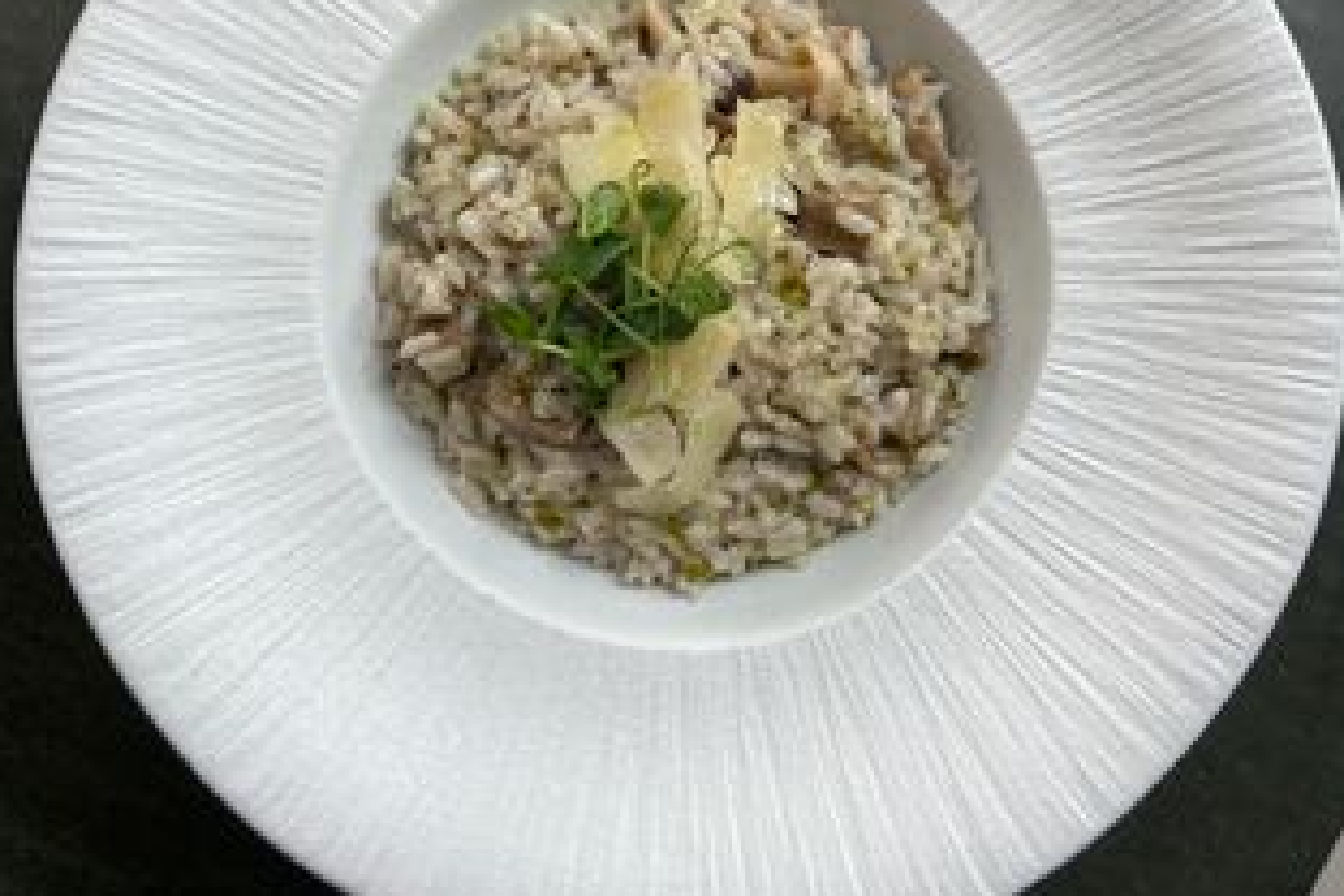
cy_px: 118
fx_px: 1381
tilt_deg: -79.2
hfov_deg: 51.9
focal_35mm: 37
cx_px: 668
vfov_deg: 34.3
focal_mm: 5.96
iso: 40
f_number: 1.6
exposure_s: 1/137
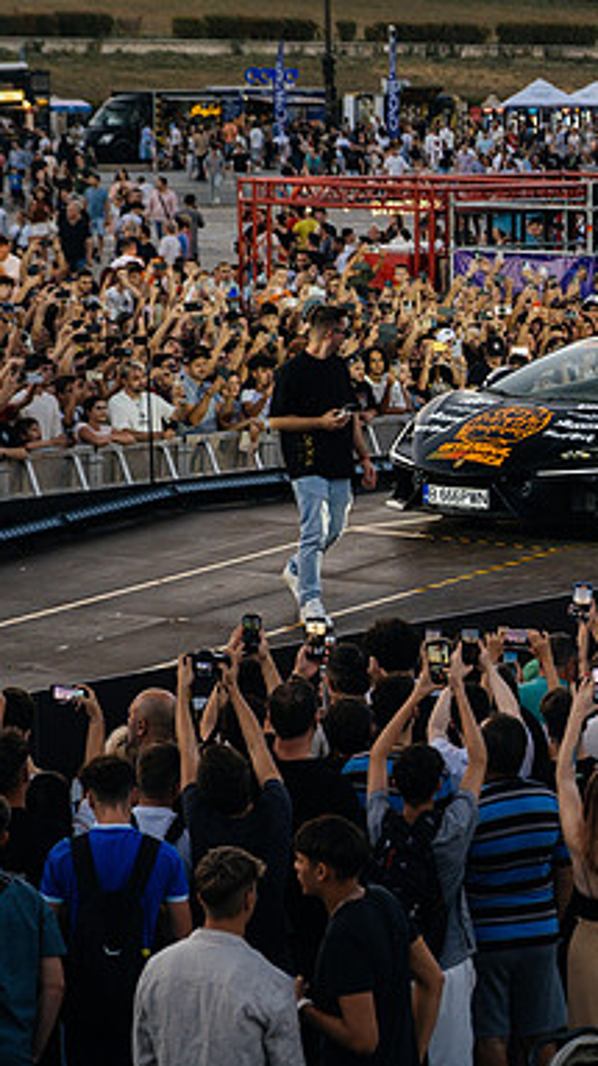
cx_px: 617
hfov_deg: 8.8
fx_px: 3840
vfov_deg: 15.8
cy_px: 516
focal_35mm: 136
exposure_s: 1/250
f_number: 3.2
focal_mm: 55
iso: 1600
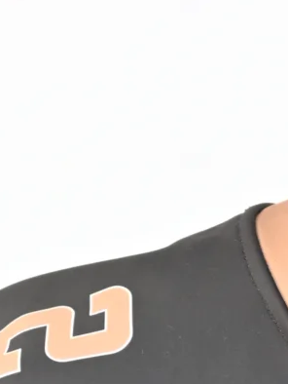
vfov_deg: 4.7
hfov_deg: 3.5
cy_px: 558
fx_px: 4632
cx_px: 495
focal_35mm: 418
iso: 640
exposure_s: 1/125
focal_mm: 67
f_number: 6
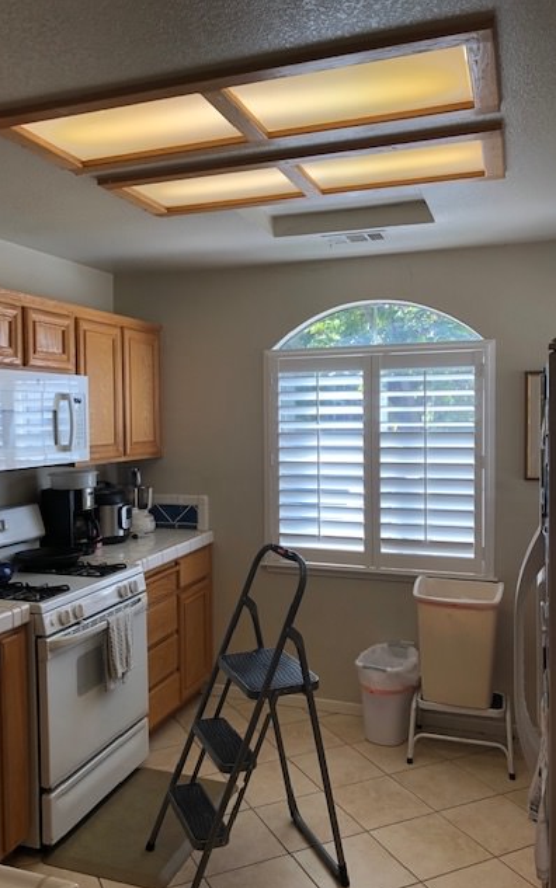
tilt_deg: -1.3
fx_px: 727
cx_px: 234
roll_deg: +1.5
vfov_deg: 62.9
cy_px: 446
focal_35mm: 30
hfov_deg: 41.7
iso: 40
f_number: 1.8
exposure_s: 1/120
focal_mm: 3.99
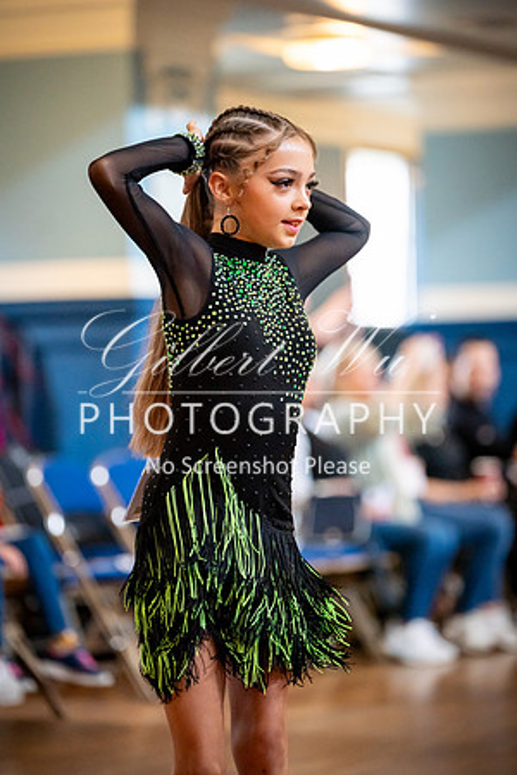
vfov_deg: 13.9
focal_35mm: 148
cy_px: 388
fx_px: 3188
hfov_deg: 9.3
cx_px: 258
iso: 6400
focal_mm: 148
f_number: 2.8
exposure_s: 1/640
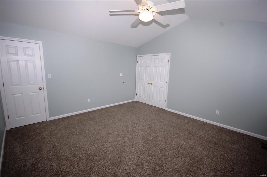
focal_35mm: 15
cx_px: 134
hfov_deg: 100.5
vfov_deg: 77.2
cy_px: 88
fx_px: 111
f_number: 4
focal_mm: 10
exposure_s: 1/60
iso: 200
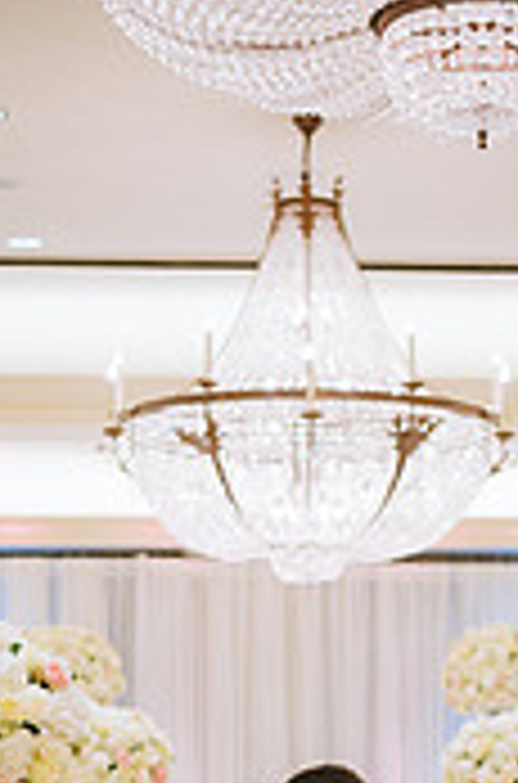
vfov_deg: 17.2
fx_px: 2475
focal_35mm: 114
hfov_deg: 11.9
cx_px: 345
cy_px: 945
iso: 1600
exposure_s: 1/160
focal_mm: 44
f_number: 2.8
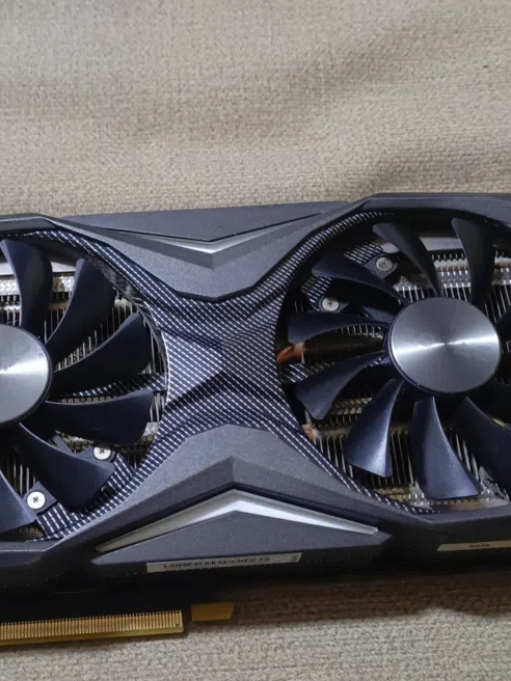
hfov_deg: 27.9
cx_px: 190
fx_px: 1023
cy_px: 324
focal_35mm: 52
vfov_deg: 36.8
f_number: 1.69
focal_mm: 4.76
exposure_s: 1/33.3
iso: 1342
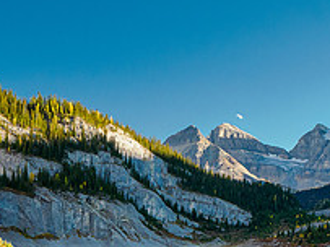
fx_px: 981
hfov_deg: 18.8
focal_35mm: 103
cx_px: 293
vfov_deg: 14.1
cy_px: 267
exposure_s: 1/60
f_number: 8
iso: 500
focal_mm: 18
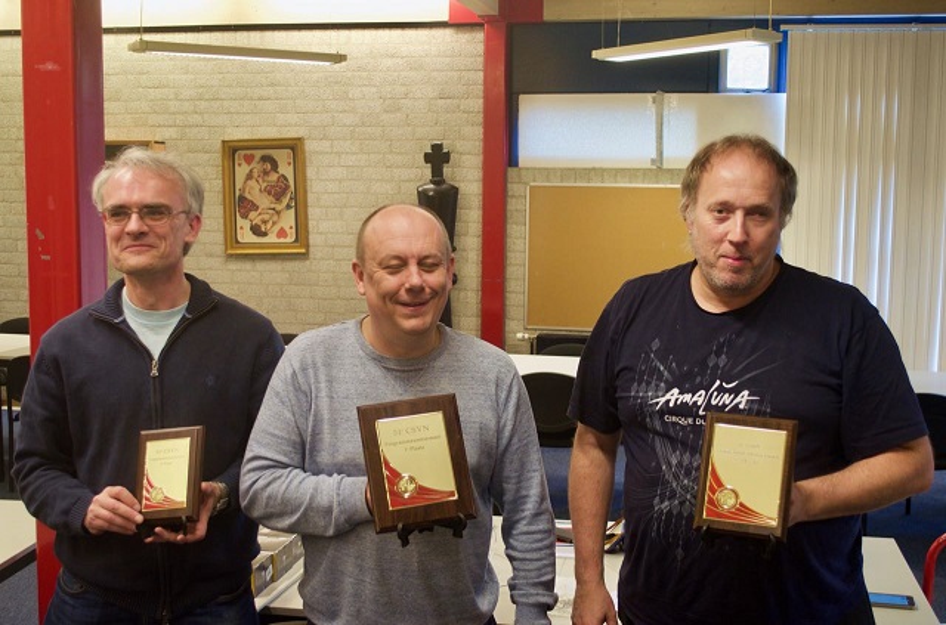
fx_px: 1258
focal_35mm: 48
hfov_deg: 41.2
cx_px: 473
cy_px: 312
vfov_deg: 27.9
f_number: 4.8
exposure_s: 1/40
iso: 800
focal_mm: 32
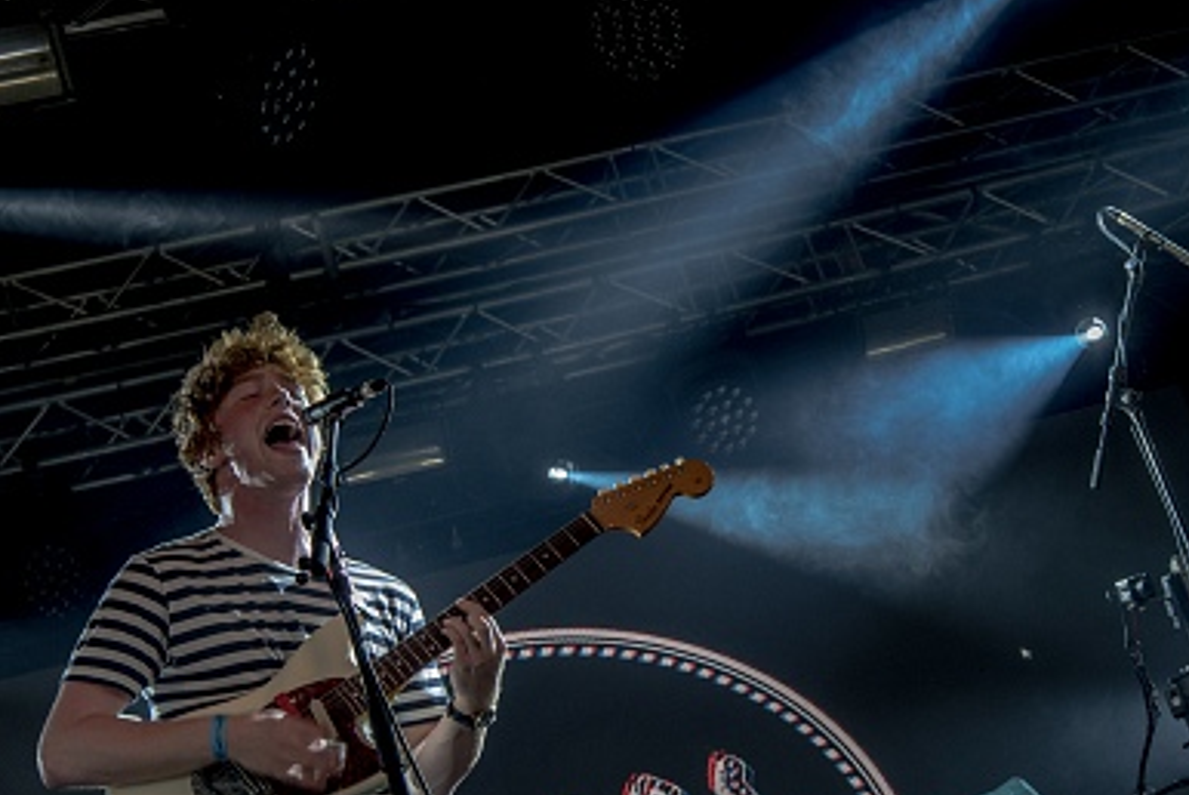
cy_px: 621
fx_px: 2710
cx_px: 807
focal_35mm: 82
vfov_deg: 16.6
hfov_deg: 24.6
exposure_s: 1/125
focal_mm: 44
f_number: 5.6
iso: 400
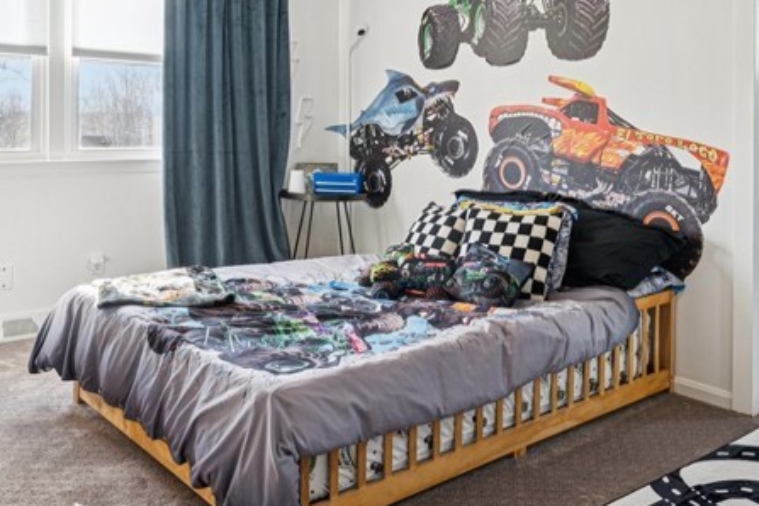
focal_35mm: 34
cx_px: 380
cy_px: 123
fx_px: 717
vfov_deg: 37.9
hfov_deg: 55.8
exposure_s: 1/20
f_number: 5.6
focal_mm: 14
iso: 200
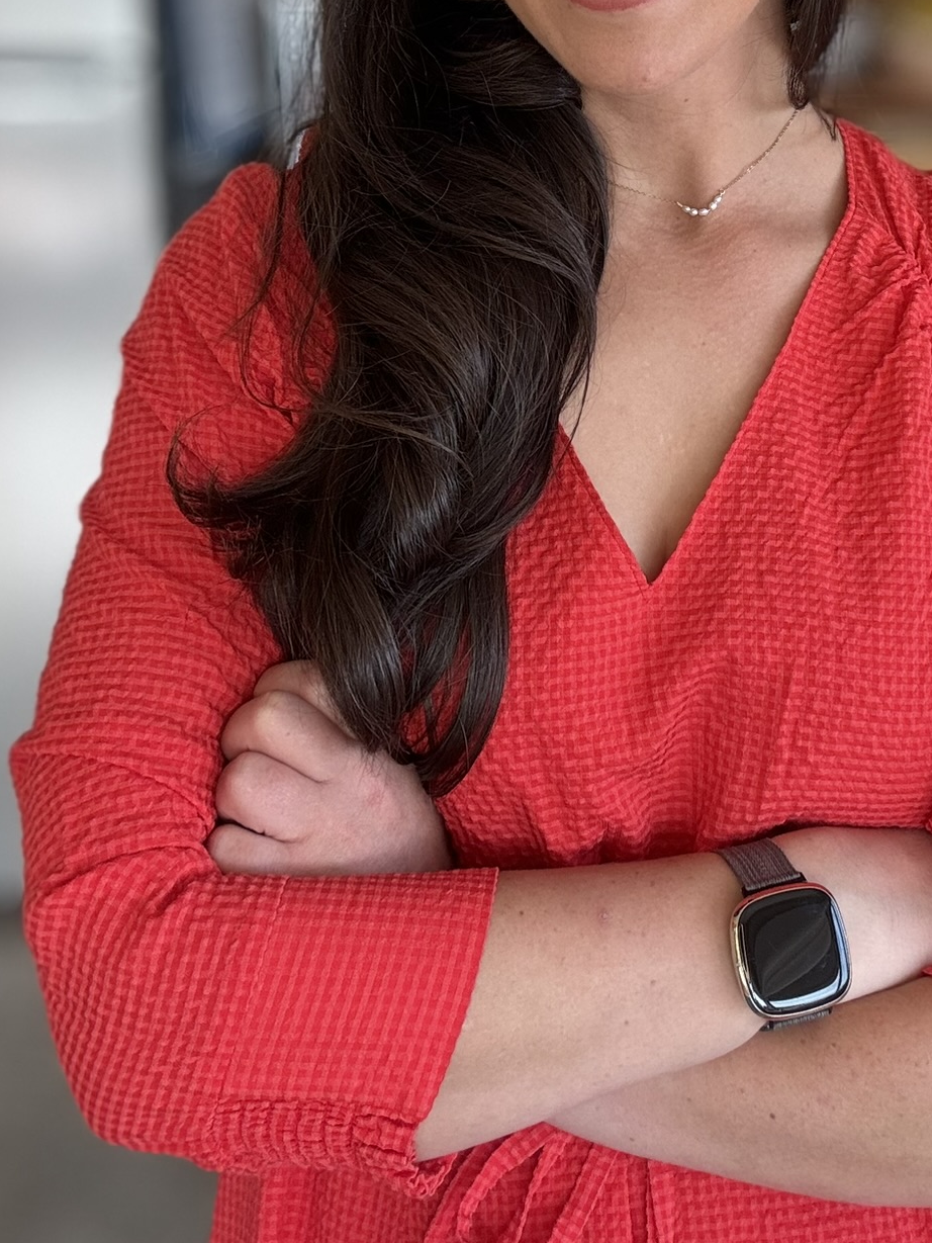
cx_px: 646
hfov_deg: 28.9
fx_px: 1795
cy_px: 240
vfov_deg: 36.8
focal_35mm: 50
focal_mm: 2.69
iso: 50
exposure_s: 1/121
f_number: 1.9
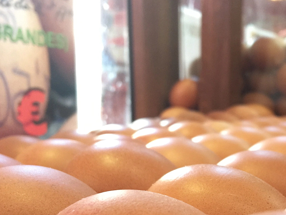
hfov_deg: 34.1
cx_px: 221
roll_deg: -1.5
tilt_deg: -9.9
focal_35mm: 55
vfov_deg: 25.9
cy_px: 184
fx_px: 454
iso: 125
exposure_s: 1/17
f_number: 2.2
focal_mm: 4.15
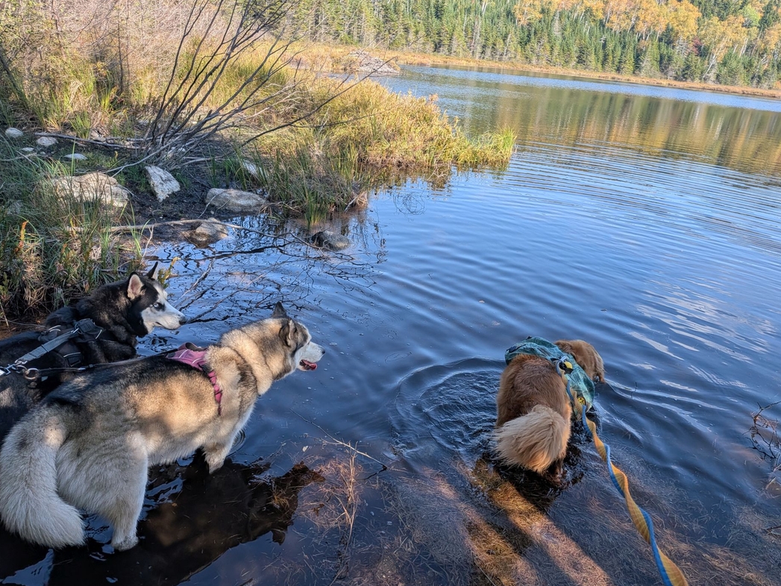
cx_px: 401
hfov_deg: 69.4
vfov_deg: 54.9
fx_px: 564
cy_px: 300
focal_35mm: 25
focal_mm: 4.53
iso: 32
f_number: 1.7
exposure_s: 1/498
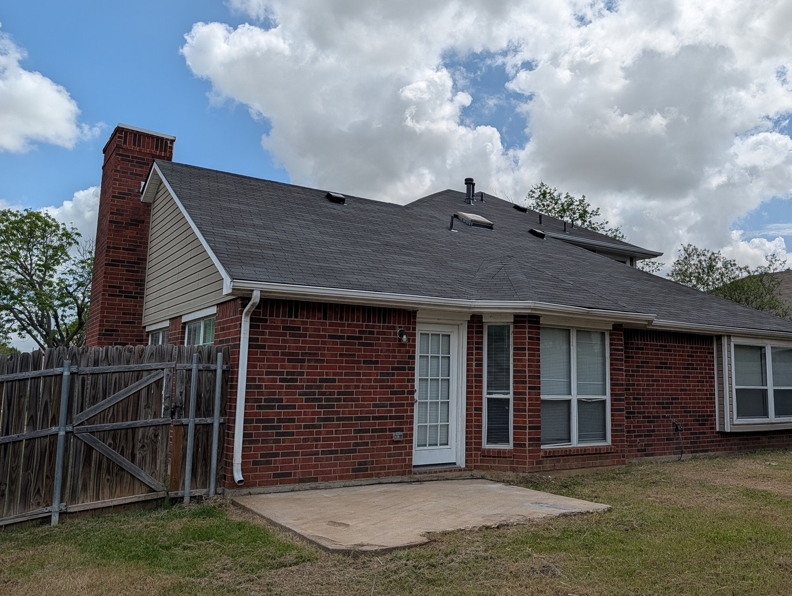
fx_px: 664
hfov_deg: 61.3
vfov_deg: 48.3
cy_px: 280
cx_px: 459
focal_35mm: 29
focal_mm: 6.9
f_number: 1.68
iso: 21
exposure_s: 1/2817
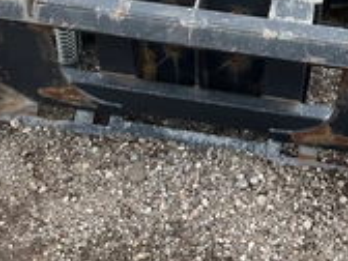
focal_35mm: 69
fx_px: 694
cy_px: 29
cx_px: 215
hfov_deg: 28.1
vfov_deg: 20.9
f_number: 1.8
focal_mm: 3
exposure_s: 1/419
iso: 25
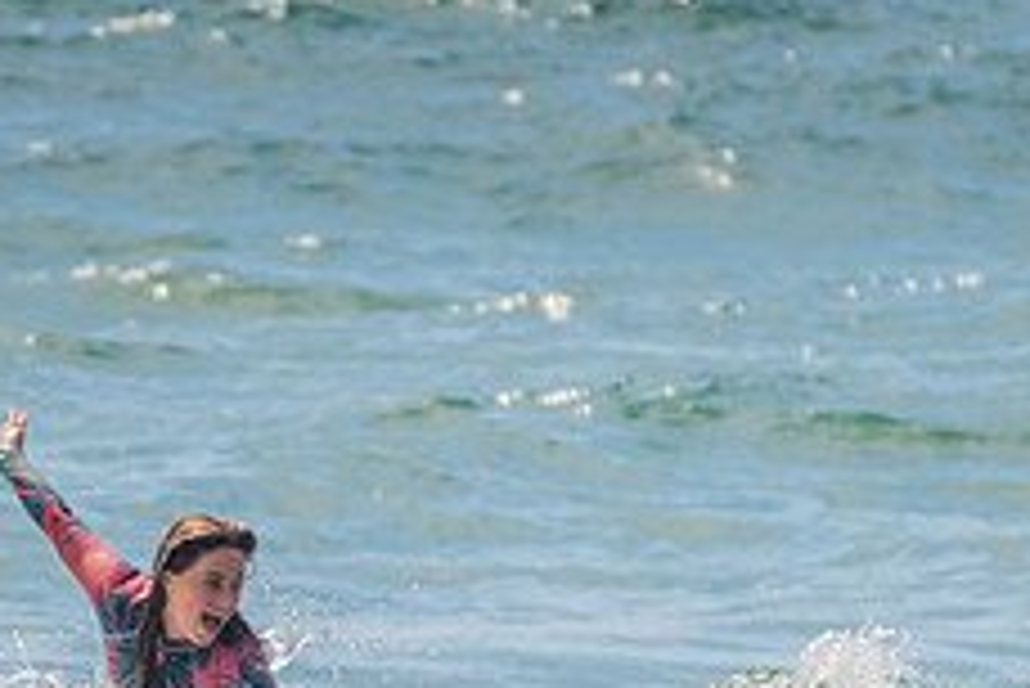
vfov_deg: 0.9
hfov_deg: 1.3
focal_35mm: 1551
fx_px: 44402
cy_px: 862
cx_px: 208
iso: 220
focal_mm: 500
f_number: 5.6
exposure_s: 1/640
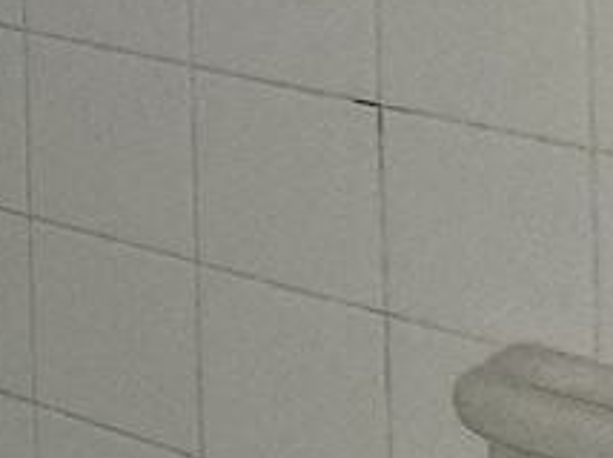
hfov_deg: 9.0
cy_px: -610
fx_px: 3042
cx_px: -1303
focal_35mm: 172
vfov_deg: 8.0
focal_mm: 5.4
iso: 80
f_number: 1.8
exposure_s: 1/40
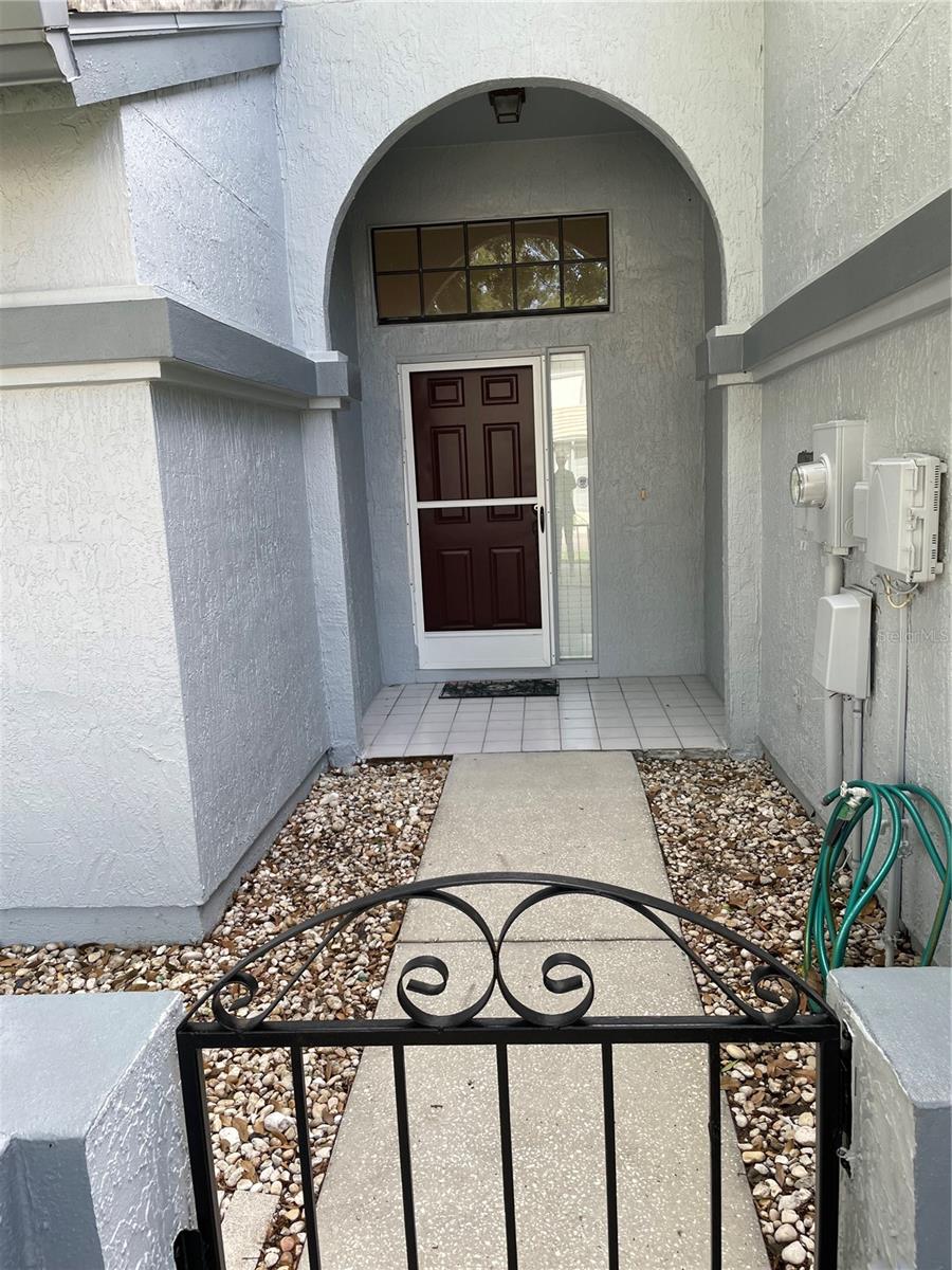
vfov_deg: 67.3
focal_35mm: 26
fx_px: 953
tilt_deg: -9.9
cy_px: 635
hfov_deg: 53.1
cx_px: 476
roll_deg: +2.1
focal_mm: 4.2
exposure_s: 1/183
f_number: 1.6
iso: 32
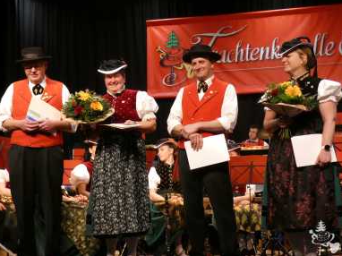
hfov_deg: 29.4
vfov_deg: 22.2
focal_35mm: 66
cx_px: 167
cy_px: 130
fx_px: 652
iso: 800
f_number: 4.2
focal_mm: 11.3
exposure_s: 1/80
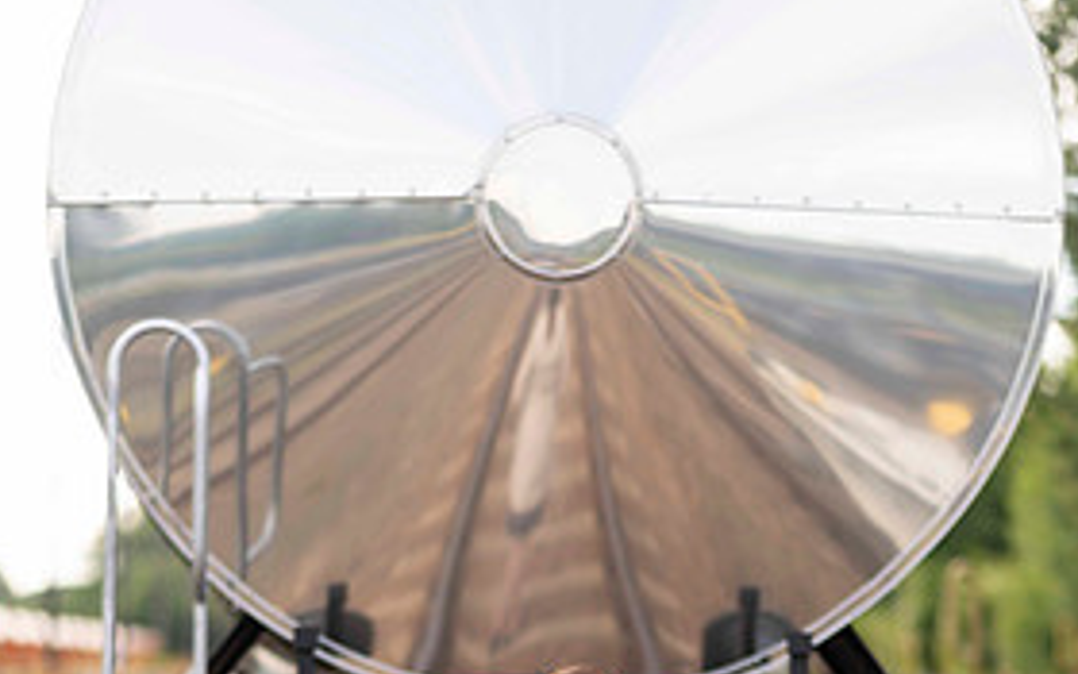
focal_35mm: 172
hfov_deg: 12.2
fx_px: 5053
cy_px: 847
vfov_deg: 7.6
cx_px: 558
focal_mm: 105
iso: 64
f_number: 1.4
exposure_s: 1/1250
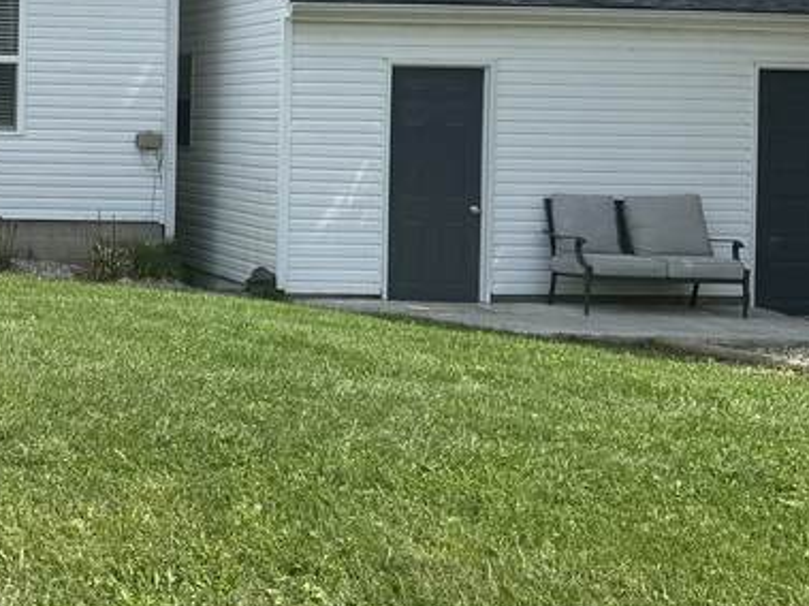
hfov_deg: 22.8
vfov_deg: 18.0
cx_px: -66
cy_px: 92
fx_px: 1892
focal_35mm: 81
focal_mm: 6.76
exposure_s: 1/3802
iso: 80
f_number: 1.78
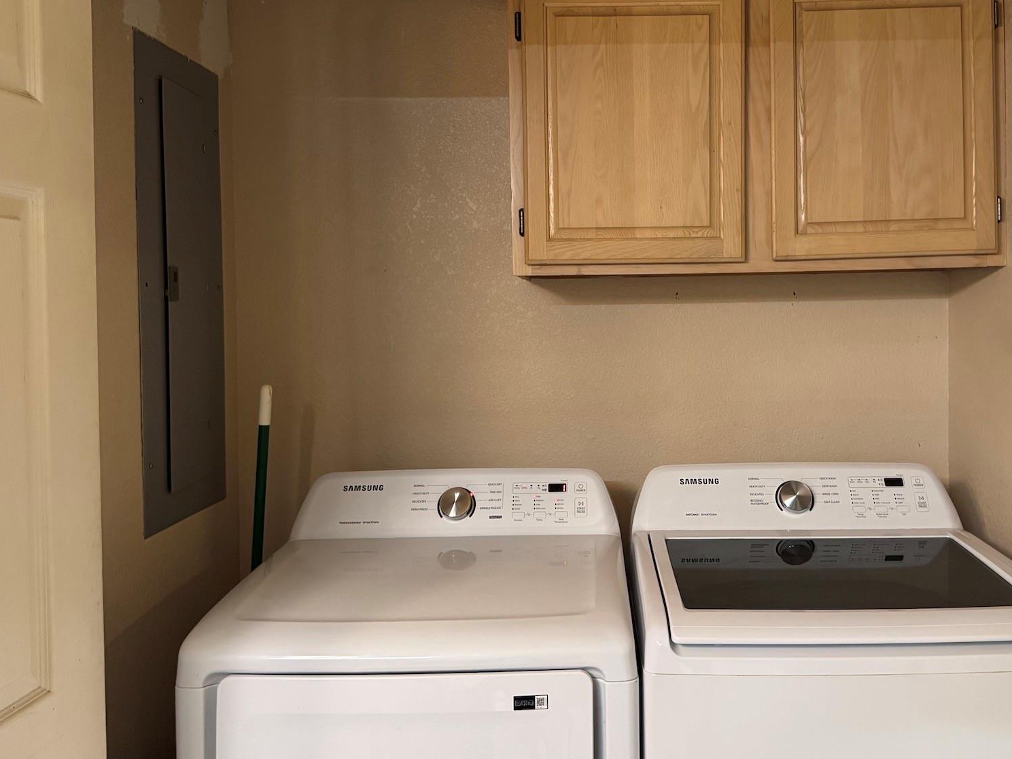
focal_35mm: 33
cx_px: 591
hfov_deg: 55.1
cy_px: 319
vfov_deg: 42.8
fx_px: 965
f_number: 1.78
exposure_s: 1/60
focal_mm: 6.76
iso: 500
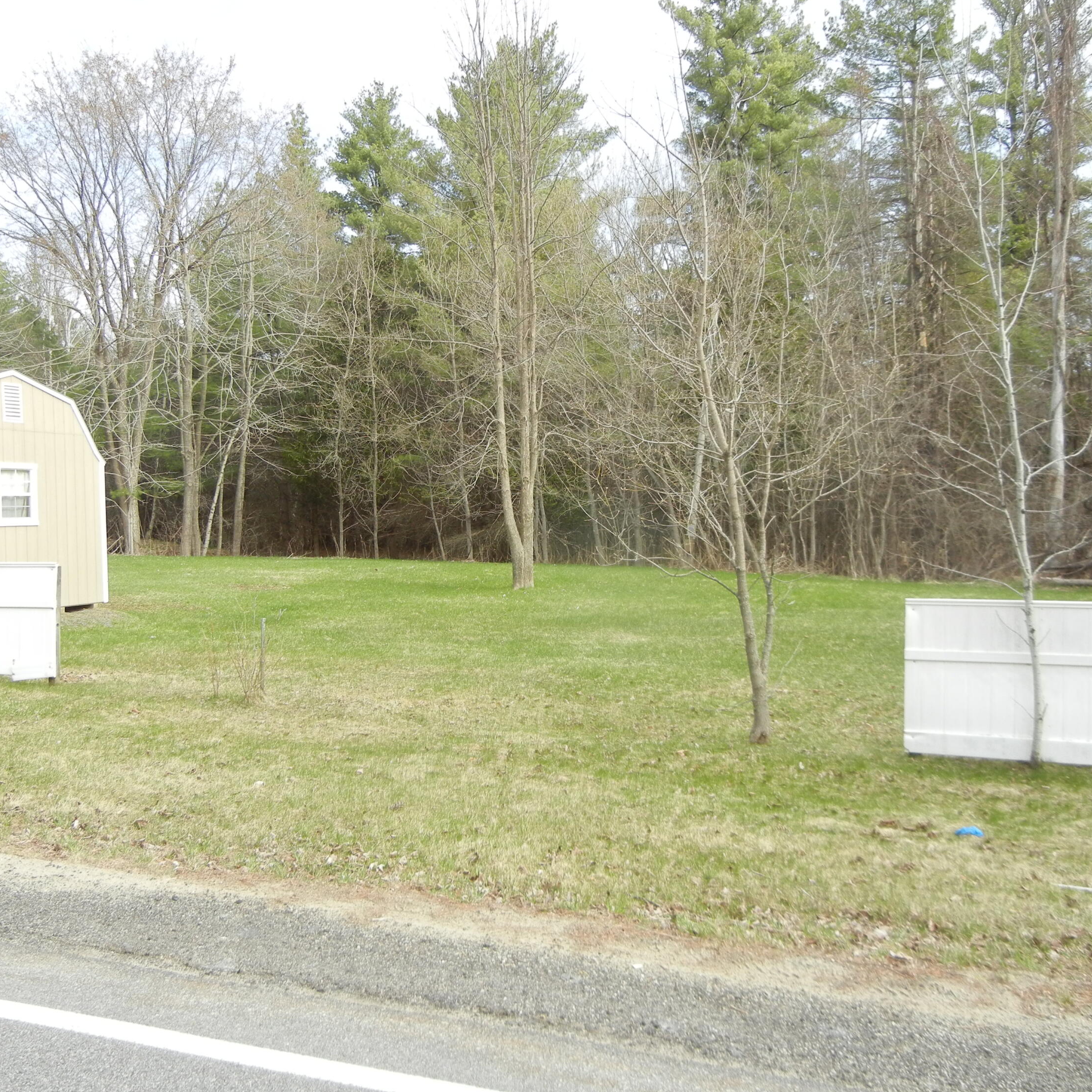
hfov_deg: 46.0
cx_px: 486
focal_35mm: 36
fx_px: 1285
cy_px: 541
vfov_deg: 46.0
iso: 160
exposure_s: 1/365
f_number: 3.5
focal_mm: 5.4
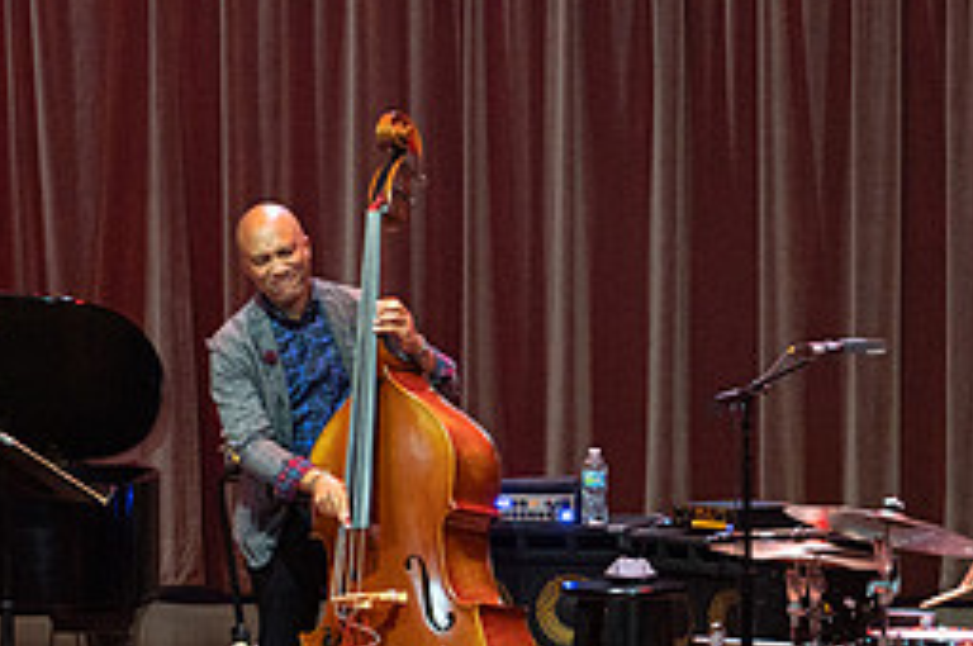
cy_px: 530
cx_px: 844
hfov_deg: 4.5
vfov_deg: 3.0
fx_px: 12255
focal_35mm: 454
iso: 2500
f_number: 5.6
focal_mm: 200
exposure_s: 1/250
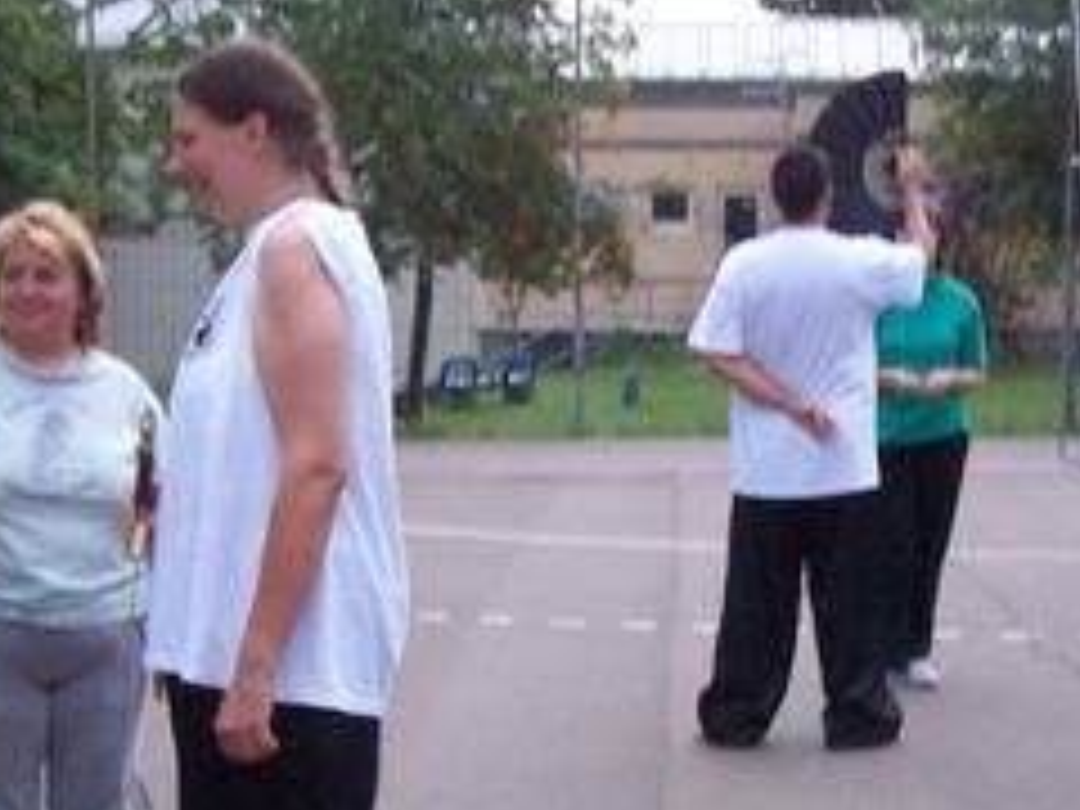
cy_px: 428
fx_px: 2964
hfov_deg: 20.6
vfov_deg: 15.6
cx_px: 567
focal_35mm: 95
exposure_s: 1/15
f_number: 2.8
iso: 160
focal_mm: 6.3
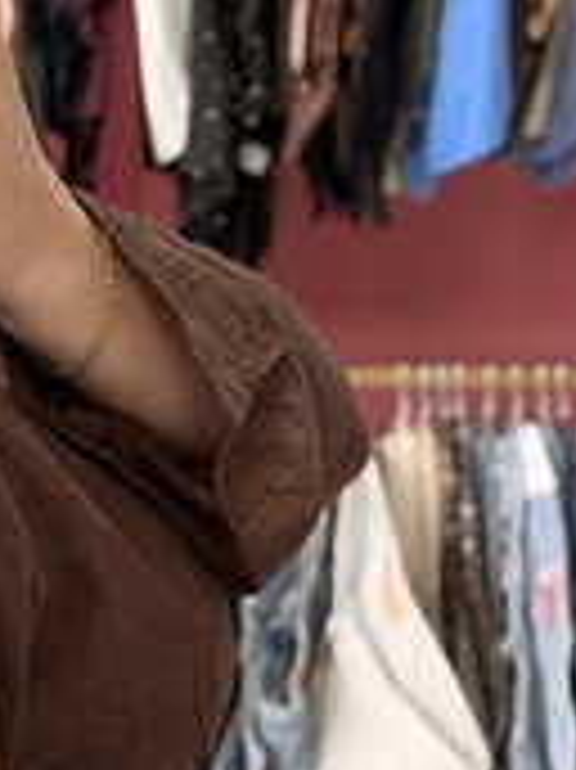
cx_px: -130
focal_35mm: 150
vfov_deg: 13.1
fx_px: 3332
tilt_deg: -14.3
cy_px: 691
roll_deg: -0.3
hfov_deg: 9.7
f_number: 1.78
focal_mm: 6.76
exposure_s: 1/104
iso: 100
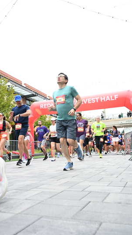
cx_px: 59
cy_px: 118
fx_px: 202
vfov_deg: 60.2
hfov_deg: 36.1
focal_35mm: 33
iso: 2000
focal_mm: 30.5
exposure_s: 1/640
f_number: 4
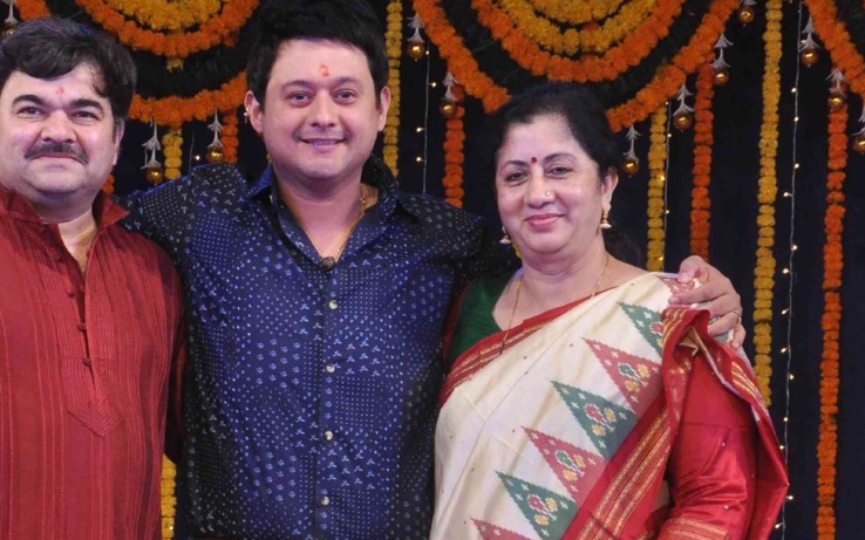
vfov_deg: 6.8
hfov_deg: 10.9
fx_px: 4526
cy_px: 635
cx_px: 290
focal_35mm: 192
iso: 1000
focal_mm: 58
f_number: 11
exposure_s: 1/80
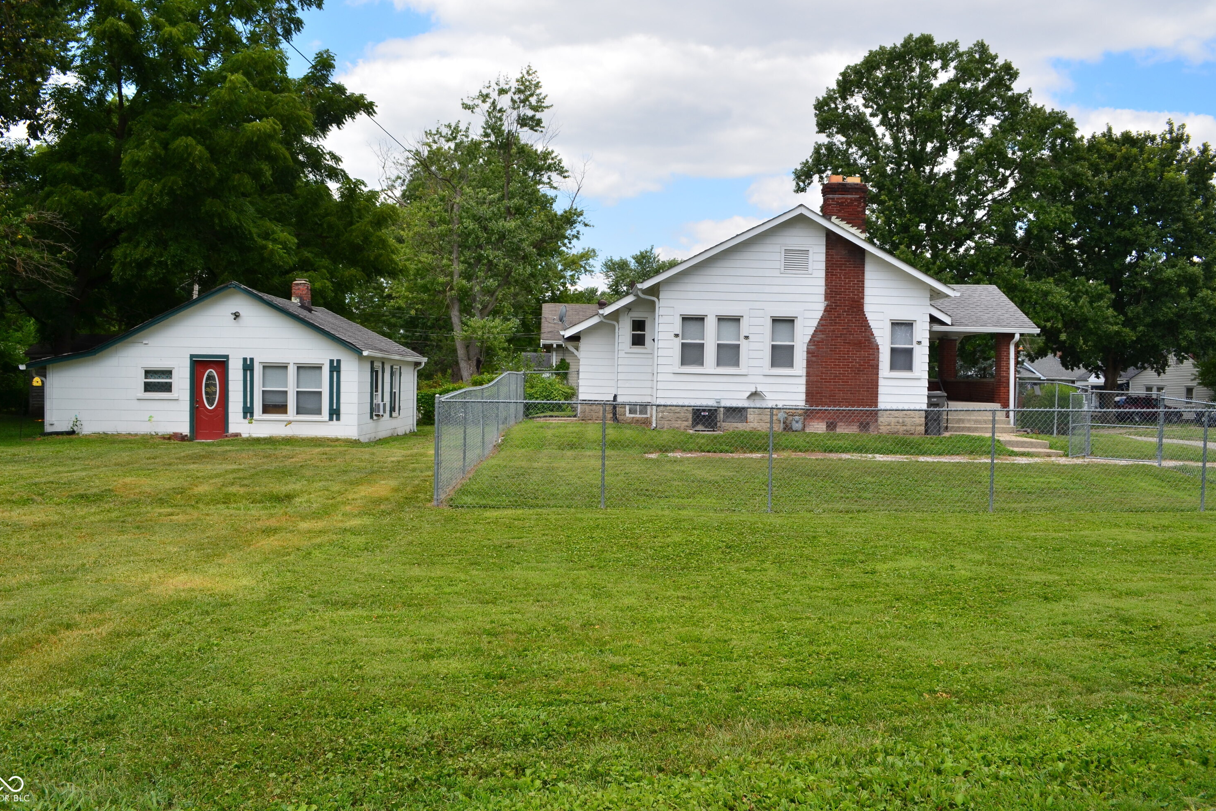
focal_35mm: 28
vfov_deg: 46.4
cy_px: 394
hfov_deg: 65.5
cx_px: 601
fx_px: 946
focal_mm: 18
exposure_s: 1/320
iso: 200
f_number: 10
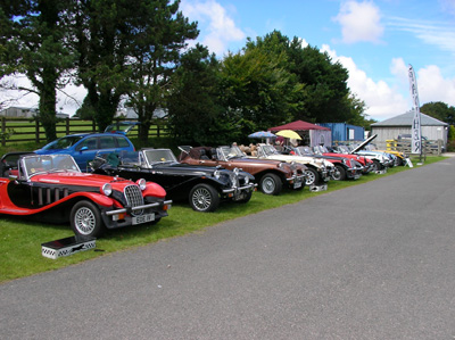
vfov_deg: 37.6
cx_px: 228
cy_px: 170
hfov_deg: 49.0
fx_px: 499
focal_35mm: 38
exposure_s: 1/349
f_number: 4.5
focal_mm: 5.8
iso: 50
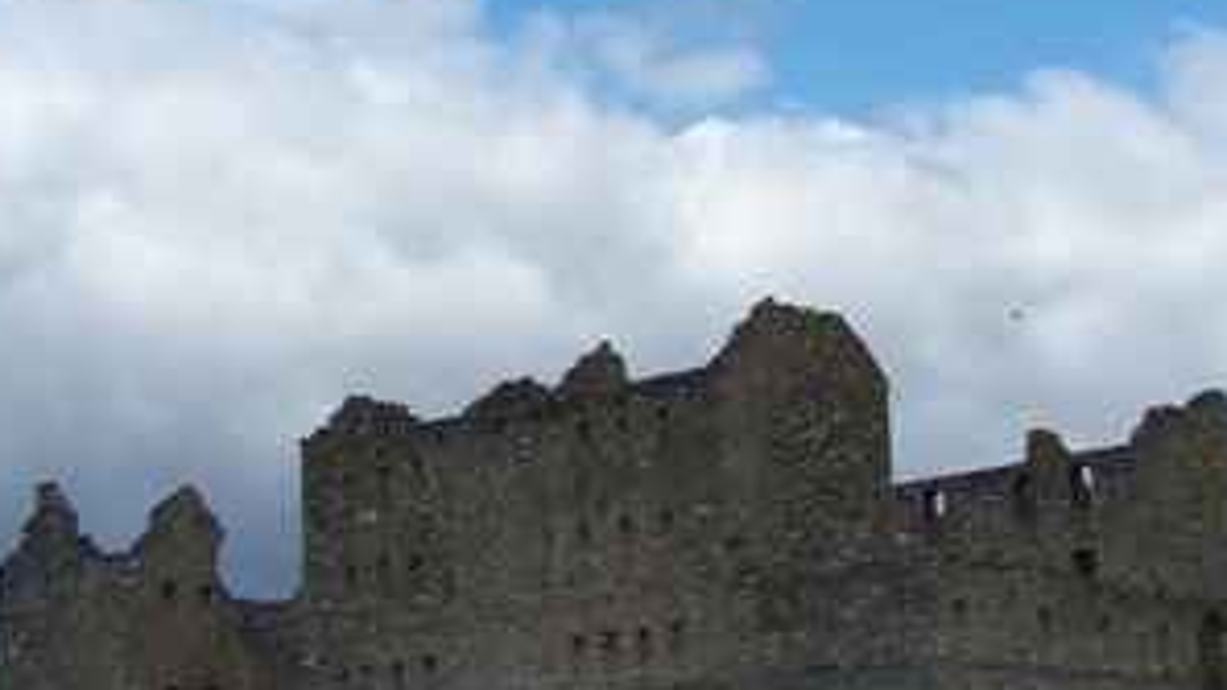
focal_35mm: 88
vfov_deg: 13.7
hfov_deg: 24.2
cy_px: 273
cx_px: 657
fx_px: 2863
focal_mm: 6.7
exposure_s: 1/1000
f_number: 4
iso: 80
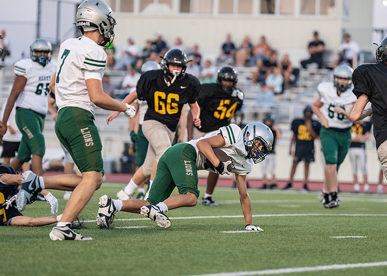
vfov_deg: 5.5
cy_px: 128
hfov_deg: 7.8
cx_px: 211
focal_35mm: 260
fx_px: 2854
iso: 1600
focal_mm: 170
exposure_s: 1/1250
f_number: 2.8
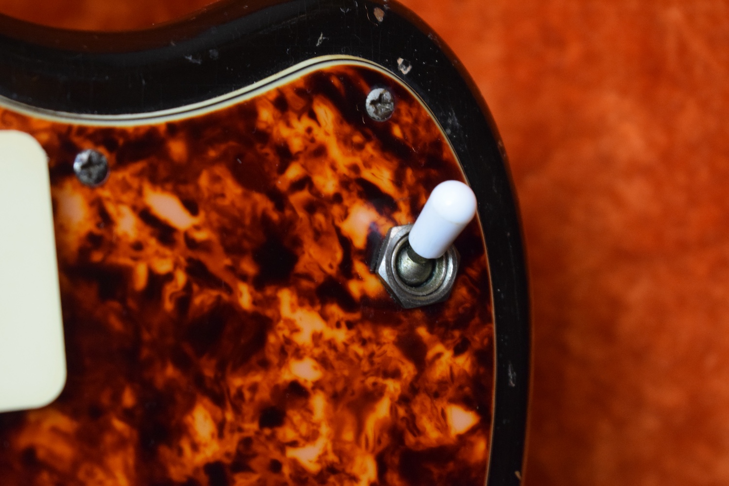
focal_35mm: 82
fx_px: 1670
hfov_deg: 24.6
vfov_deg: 16.6
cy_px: 243
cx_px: 364
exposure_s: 1/40
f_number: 5.6
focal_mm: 55
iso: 3200
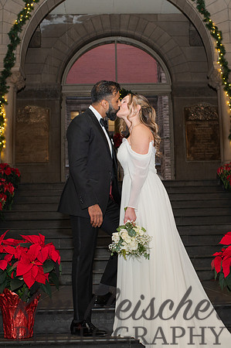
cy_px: 174
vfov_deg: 37.4
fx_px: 514
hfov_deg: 25.3
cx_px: 134
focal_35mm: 53
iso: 1000
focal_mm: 35
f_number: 4
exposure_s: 1/200
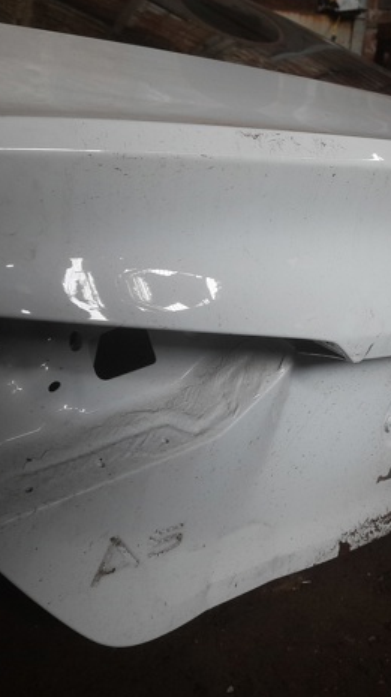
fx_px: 665
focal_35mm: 36
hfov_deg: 32.5
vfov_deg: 55.3
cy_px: 355
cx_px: 265
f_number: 1.8
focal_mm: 5.23
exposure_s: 1/25
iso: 640
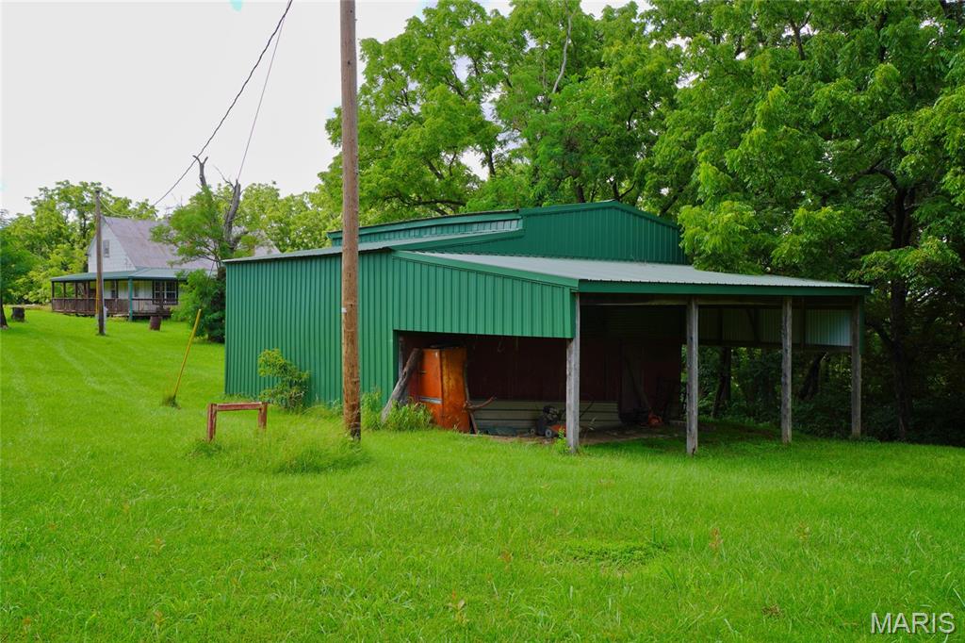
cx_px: 482
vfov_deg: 43.6
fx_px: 804
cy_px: 322
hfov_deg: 61.9
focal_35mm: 30
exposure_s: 1/100
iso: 100
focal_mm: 20
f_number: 7.1
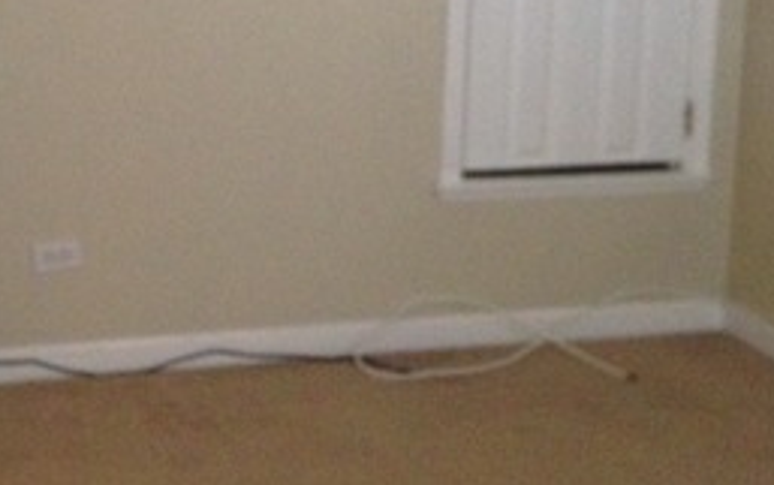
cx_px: 169
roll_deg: -1.6
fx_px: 1836
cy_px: 15
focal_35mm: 87
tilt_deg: -10.5
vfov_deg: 14.8
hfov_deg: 23.5
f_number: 2.4
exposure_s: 1/20
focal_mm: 4.12
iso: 320
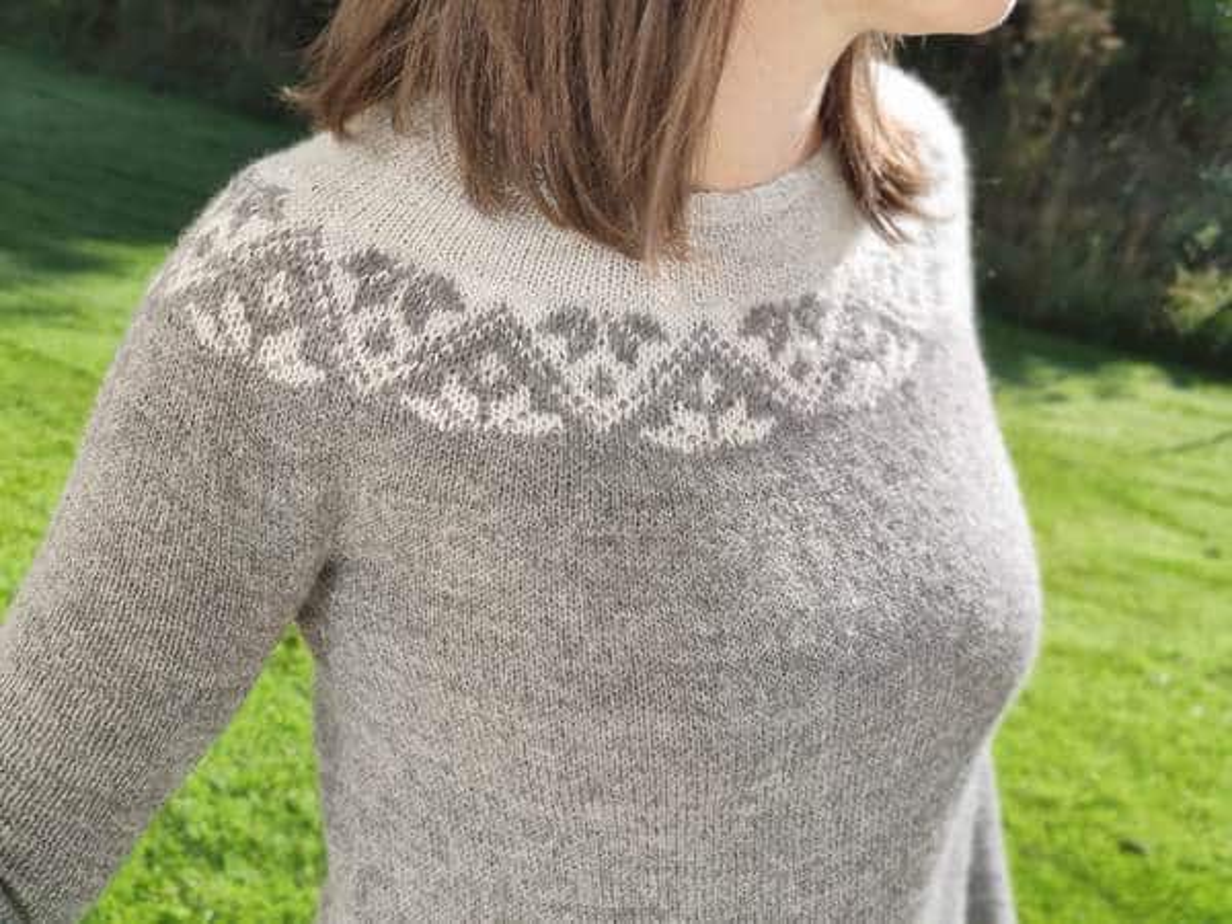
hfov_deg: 45.8
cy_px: 462
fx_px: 1459
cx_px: 616
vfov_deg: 35.1
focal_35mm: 41
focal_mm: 8.16
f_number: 2
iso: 100
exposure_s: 1/1073
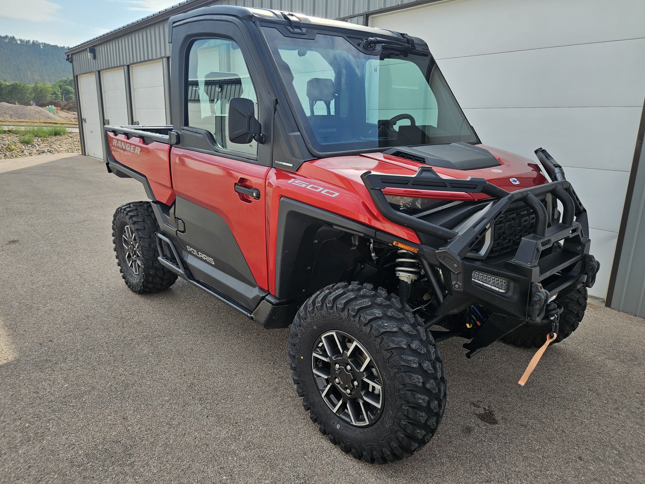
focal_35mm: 24
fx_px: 447
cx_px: 328
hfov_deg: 71.6
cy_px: 233
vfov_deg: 56.8
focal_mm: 5.4
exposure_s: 1/1170
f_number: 1.8
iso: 25
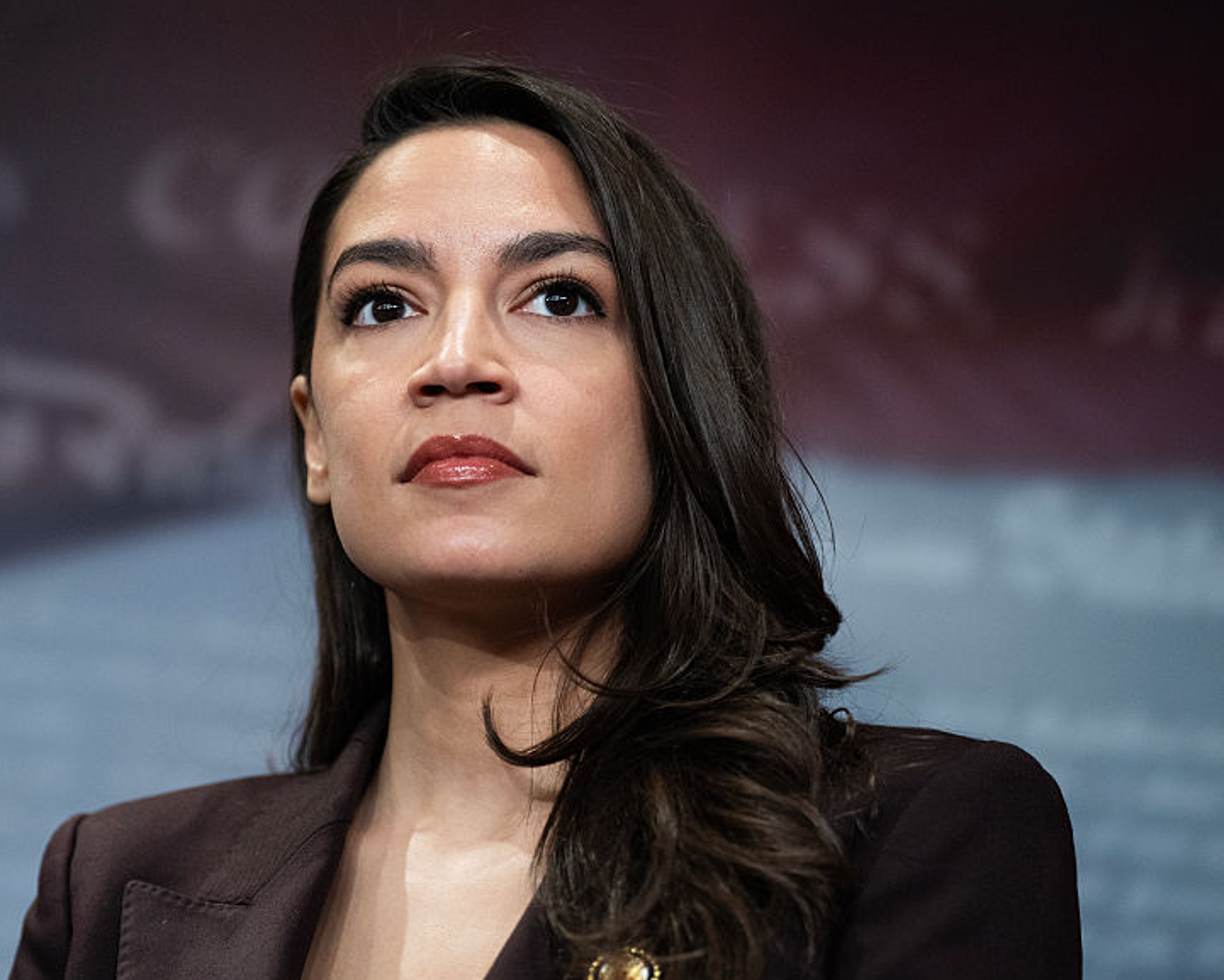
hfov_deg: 11.2
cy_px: 578
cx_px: 531
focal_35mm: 172
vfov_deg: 9.0
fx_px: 6232
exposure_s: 1/500
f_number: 2.8
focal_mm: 129
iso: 3200
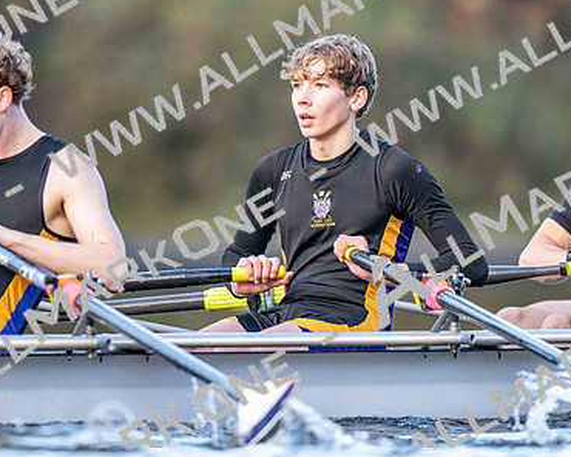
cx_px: 239
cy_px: 183
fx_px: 14922
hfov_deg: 2.2
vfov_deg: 1.8
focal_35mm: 883
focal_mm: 600
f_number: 4
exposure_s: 1/2500
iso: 4500
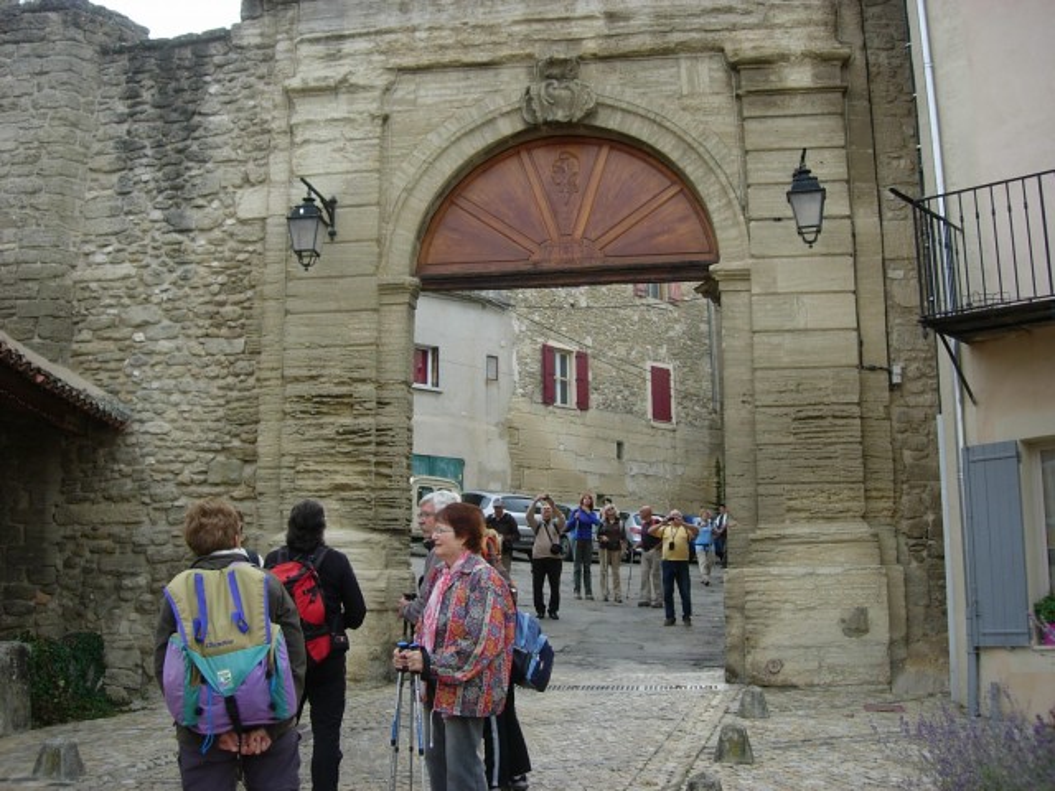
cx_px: 528
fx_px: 1158
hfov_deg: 49.0
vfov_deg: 37.7
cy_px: 396
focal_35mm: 38
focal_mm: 7.8
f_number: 2.8
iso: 64
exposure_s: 1/418
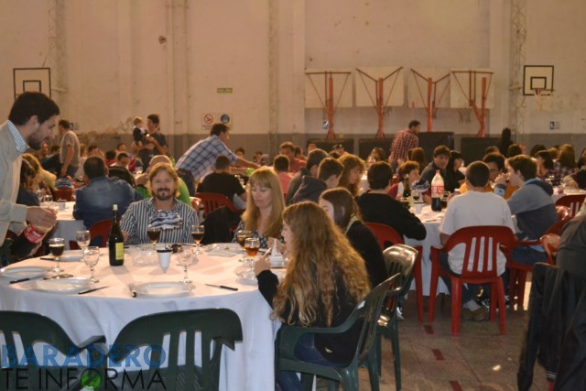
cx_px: 293
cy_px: 196
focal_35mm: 45
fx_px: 733
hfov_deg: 43.6
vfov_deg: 29.9
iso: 3200
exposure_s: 1/60
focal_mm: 30
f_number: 4.5
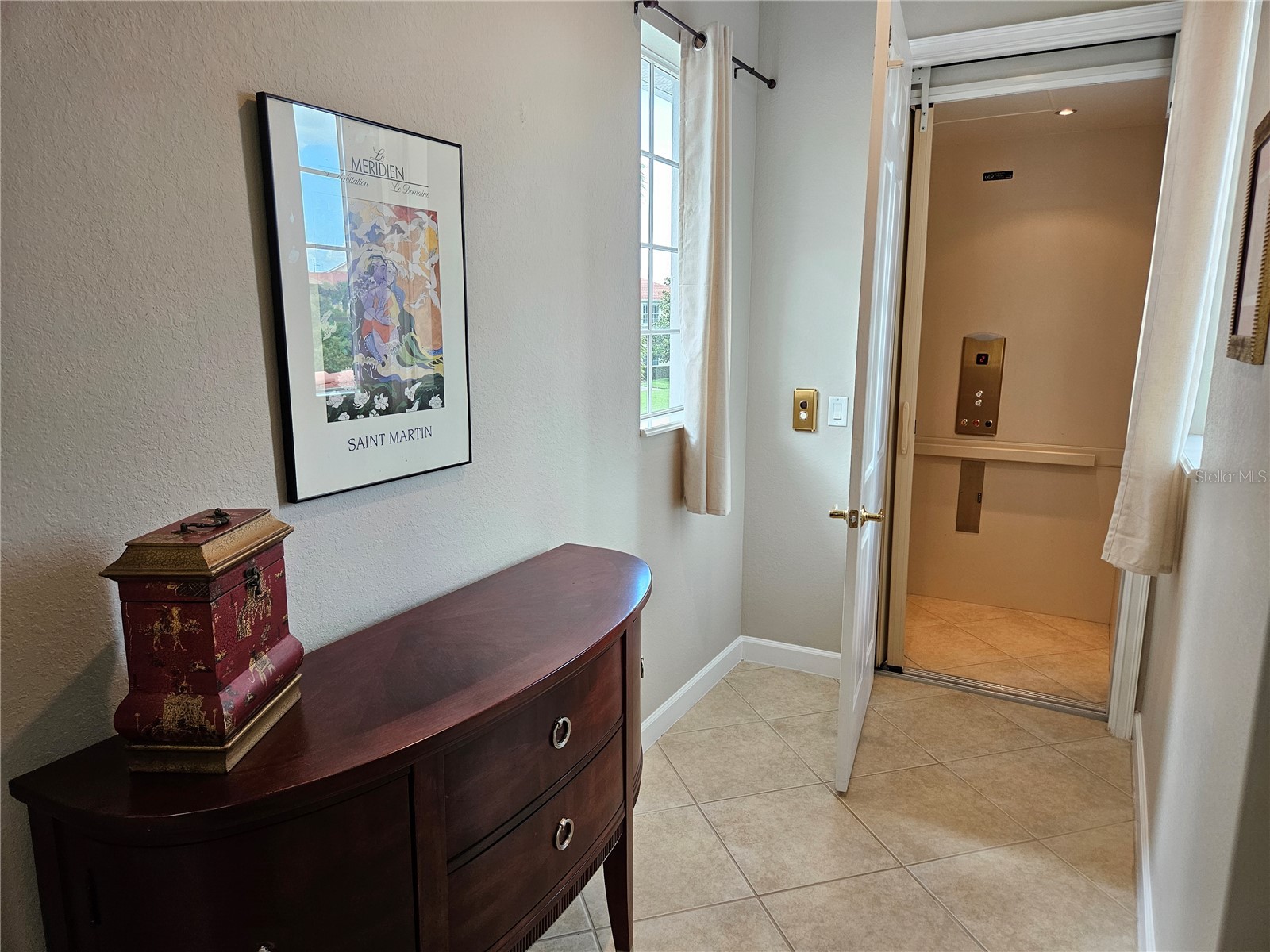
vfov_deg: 58.9
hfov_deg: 73.9
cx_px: 635
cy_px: 476
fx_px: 844
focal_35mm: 23
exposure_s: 1/120
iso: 200
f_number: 1.8
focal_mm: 5.4
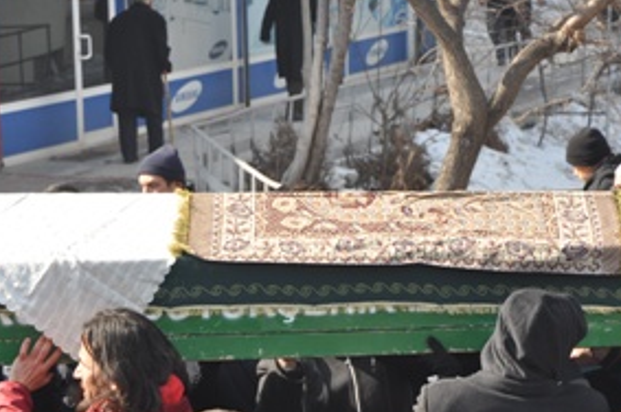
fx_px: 2860
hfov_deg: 12.4
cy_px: 274
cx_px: 303
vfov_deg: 8.2
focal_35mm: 166
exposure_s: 1/200
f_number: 6.3
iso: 200
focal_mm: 70
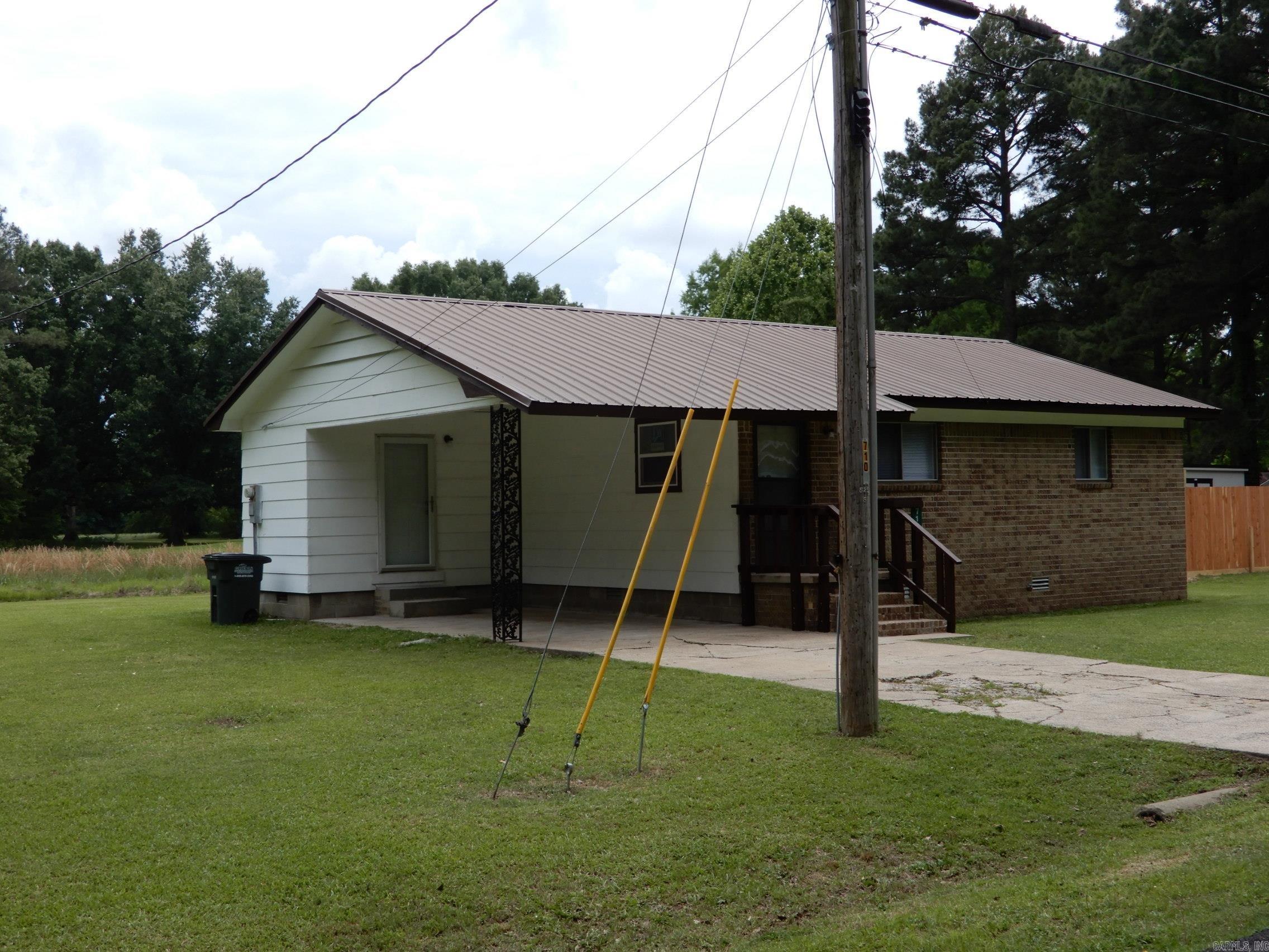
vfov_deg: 34.3
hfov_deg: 44.8
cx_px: 634
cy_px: 476
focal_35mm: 42
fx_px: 1540
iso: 80
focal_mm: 7.5
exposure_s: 1/640
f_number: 4
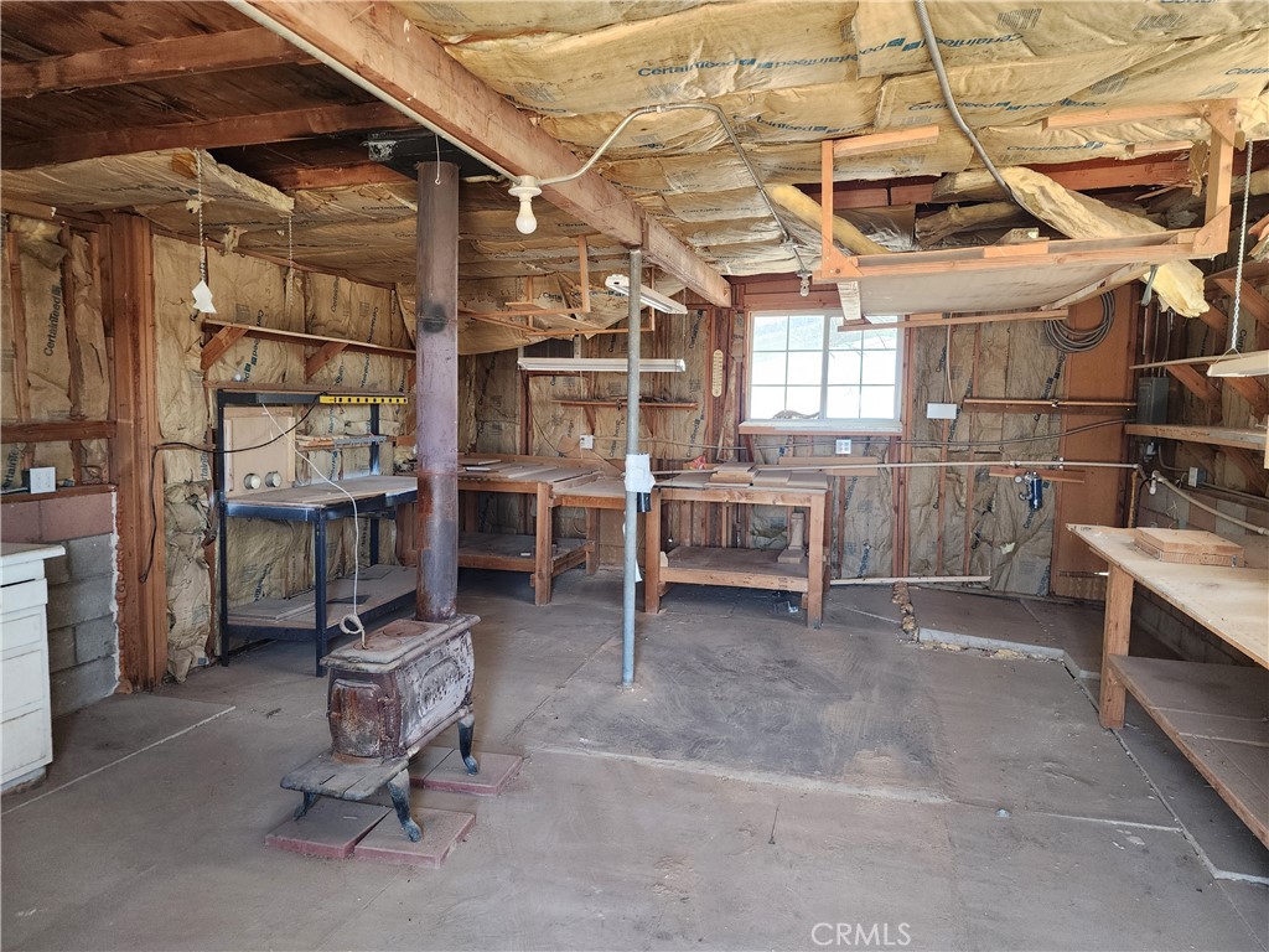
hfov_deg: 73.9
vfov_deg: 58.9
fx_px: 843
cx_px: 634
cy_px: 476
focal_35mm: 23
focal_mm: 6.4
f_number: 1.8
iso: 200
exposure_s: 1/120
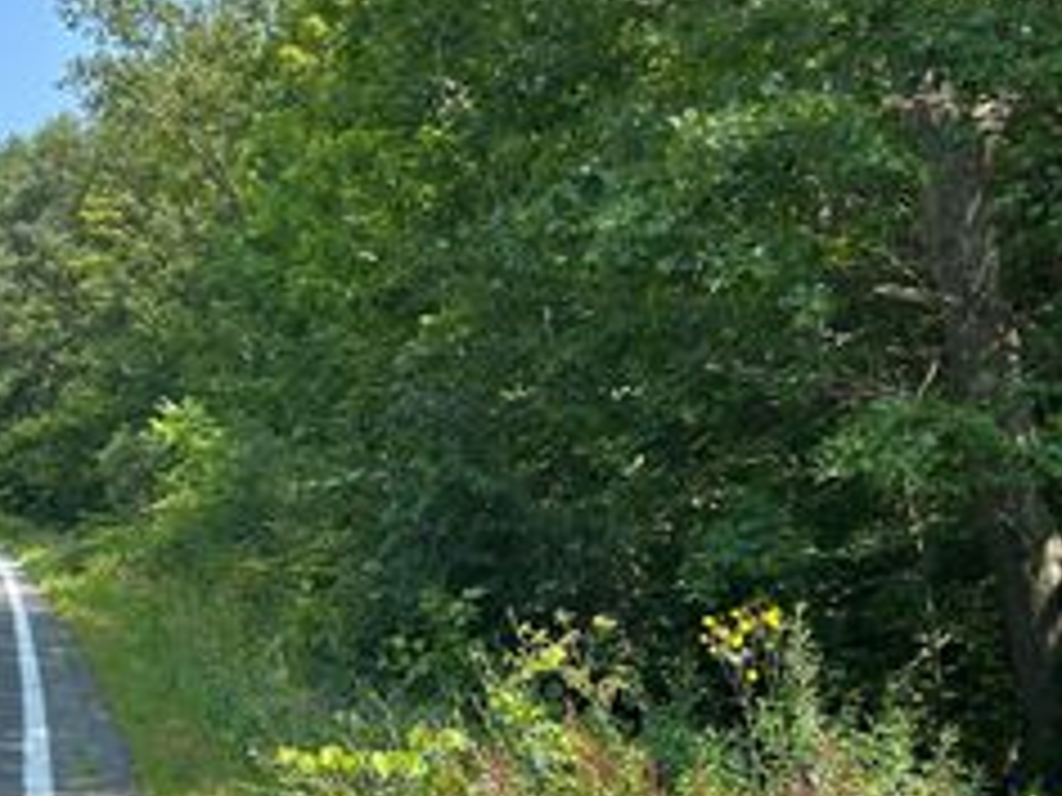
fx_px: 1687
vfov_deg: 26.4
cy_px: 524
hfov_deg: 34.9
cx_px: 464
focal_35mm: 55
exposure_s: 1/1468
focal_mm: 5.7
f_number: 1.5
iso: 50
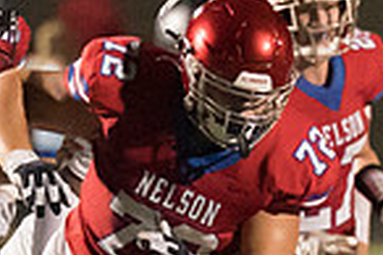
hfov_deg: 1.3
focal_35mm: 1596
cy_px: 205
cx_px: 606
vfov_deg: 0.9
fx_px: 16960
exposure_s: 1/1250
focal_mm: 200
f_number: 2.8
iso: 12800
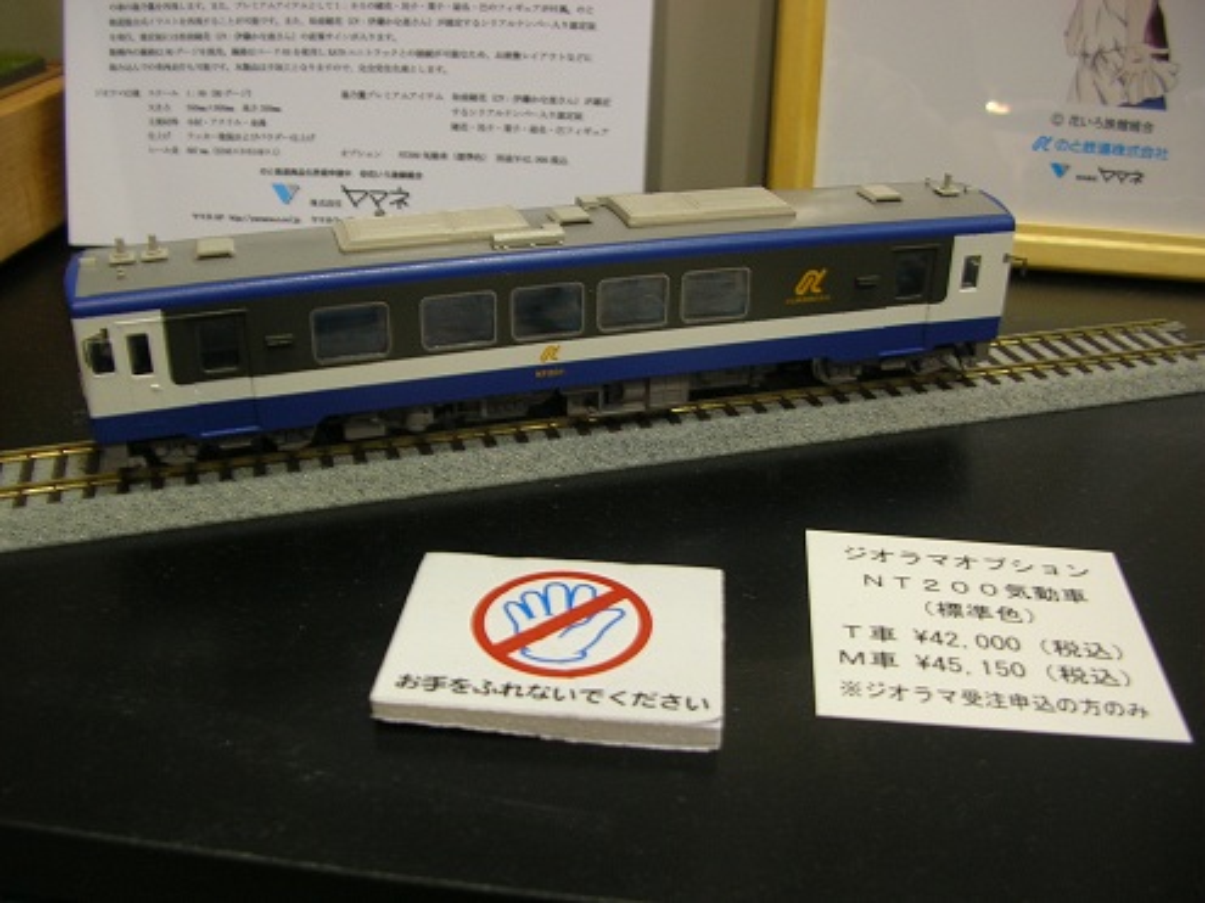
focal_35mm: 35
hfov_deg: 52.6
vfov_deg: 40.7
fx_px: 1218
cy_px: 452
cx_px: 602
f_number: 2.8
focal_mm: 5.8
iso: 50
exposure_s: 1/9.9
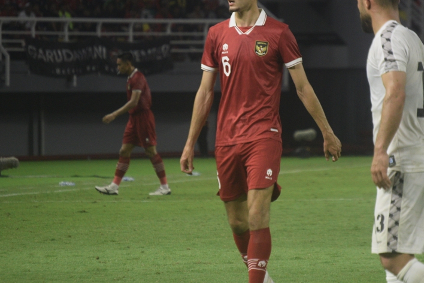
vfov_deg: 3.2
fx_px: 5111
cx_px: 243
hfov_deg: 4.8
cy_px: 103
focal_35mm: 434
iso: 1600
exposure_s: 1/400
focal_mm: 200
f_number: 5.6
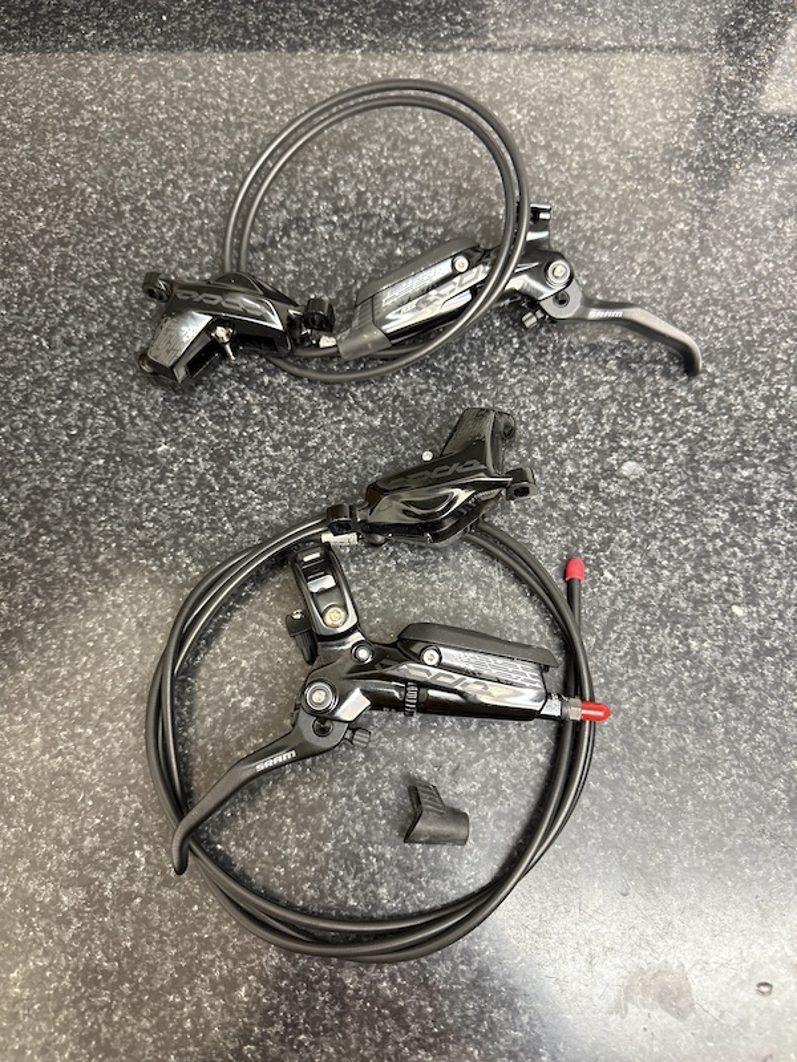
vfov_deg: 71.6
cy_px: 531
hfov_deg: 56.8
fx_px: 737
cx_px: 398
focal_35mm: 24
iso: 320
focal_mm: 6.76
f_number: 1.78
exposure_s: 1/60
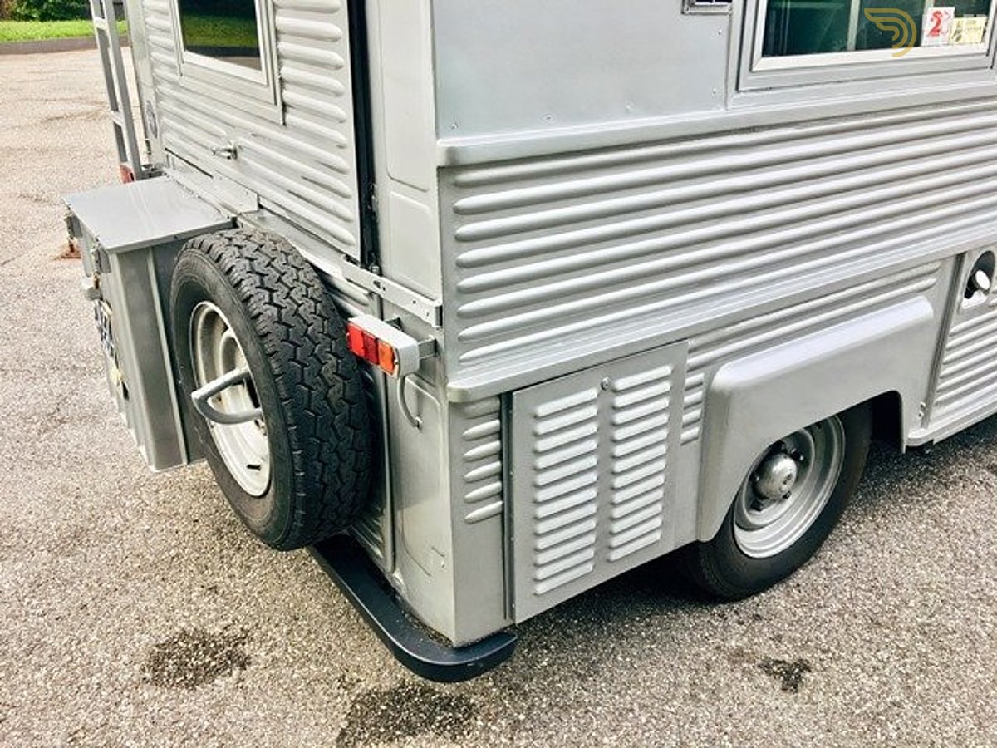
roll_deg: -0.9
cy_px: 374
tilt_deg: -24.6
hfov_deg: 61.7
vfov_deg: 48.2
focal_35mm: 29
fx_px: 835
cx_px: 498
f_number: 2.2
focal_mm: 4.15
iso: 25
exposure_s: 1/158
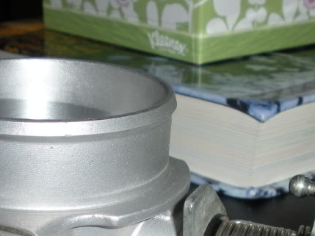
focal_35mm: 86
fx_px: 782
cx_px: 117
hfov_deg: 22.7
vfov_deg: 16.5
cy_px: 279
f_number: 3.5
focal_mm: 6.3
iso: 64
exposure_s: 1/60
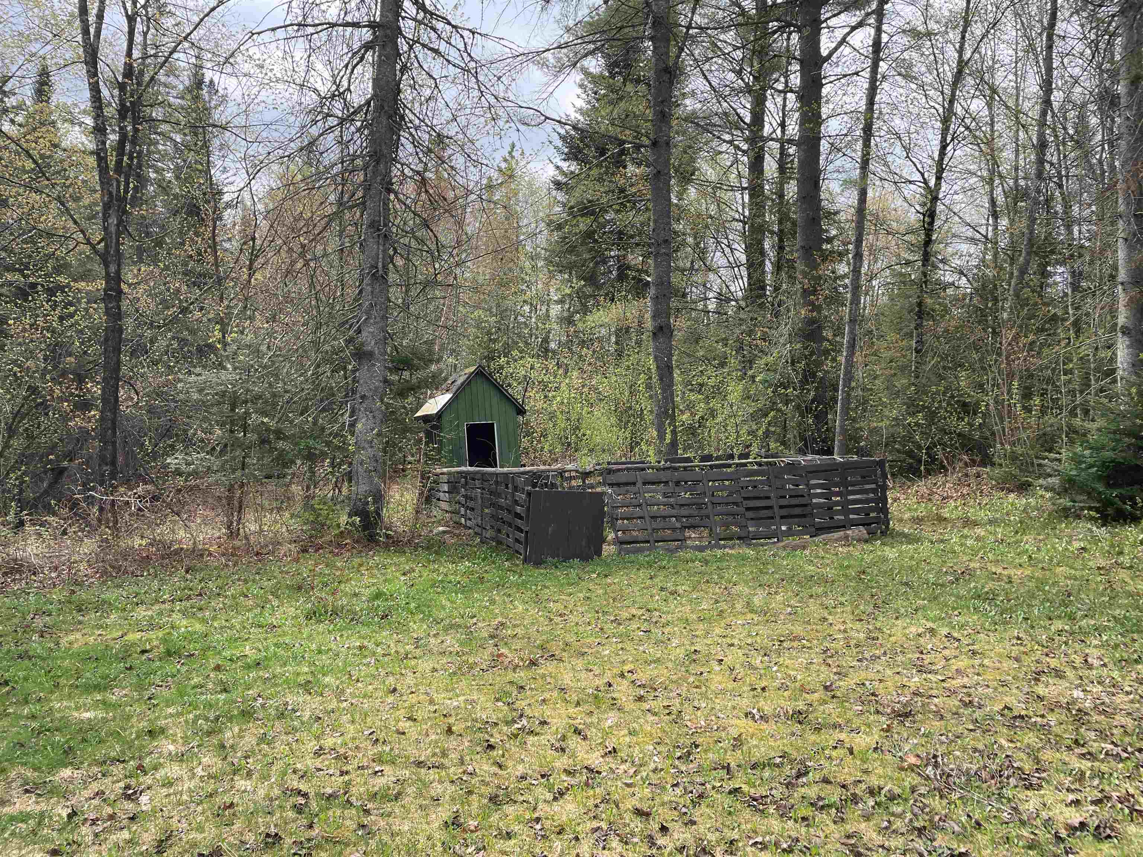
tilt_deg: -0.5
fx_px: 859
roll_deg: -3.5
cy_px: 428
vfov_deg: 53.1
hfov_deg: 67.3
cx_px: 572
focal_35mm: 26
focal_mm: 4.2
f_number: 1.6
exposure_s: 1/972
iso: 32
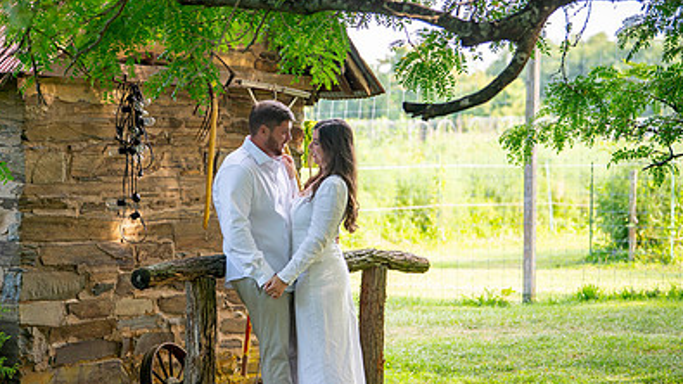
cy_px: 159
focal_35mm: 114
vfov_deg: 10.6
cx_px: 180
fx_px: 2064
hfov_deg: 18.7
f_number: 3.2
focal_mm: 70
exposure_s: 1/200
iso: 200
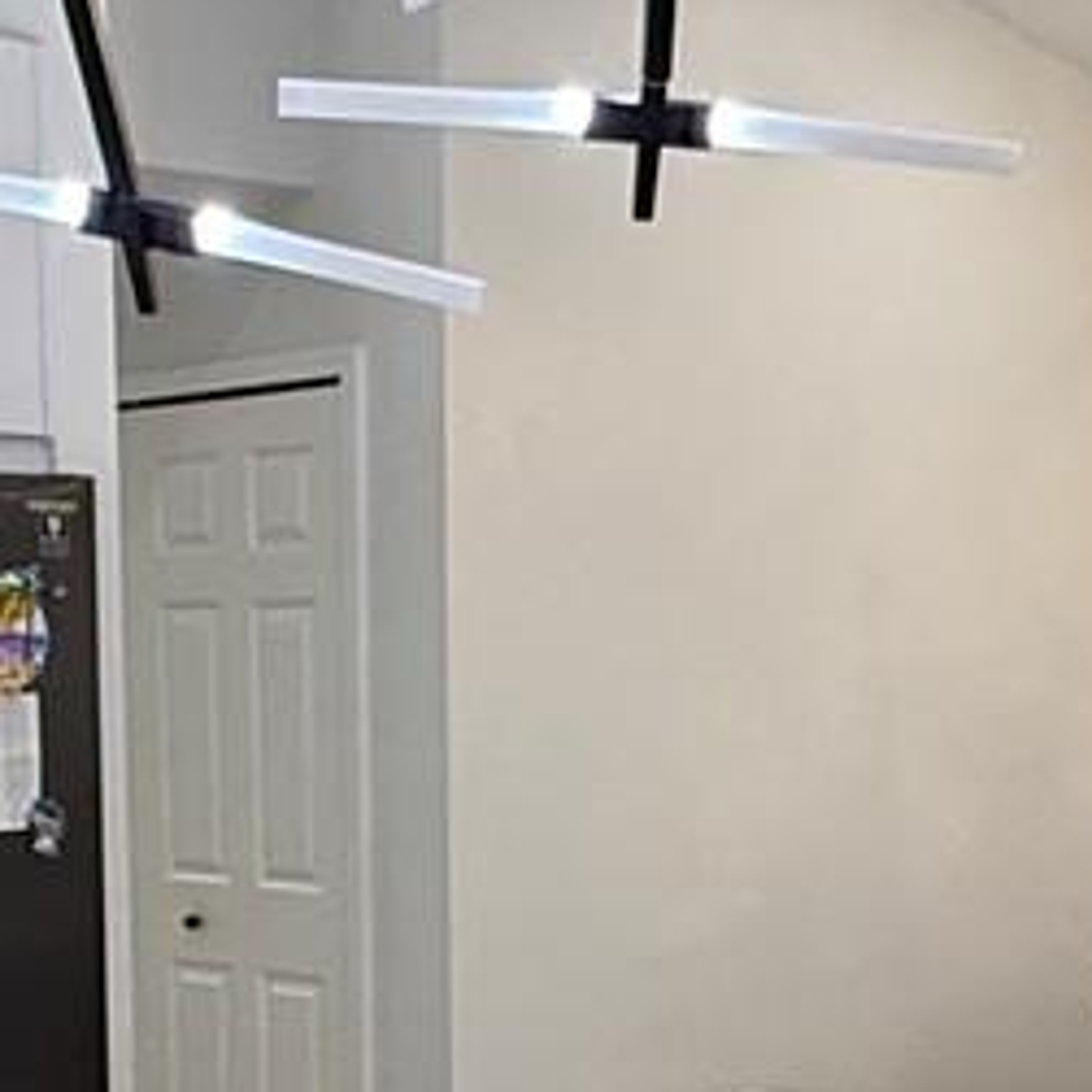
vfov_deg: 21.4
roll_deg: +0.7
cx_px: 452
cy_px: 992
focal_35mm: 79
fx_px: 2820
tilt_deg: -7.7
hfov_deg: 21.9
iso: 200
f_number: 2.2
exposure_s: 1/120
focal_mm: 2.22
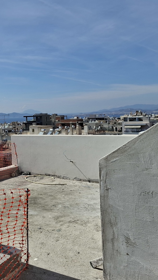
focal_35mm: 41
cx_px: 8
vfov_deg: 49.1
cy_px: 113
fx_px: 305
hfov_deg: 27.7
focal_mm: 5.54
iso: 50
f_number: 1.8
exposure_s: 1/3322
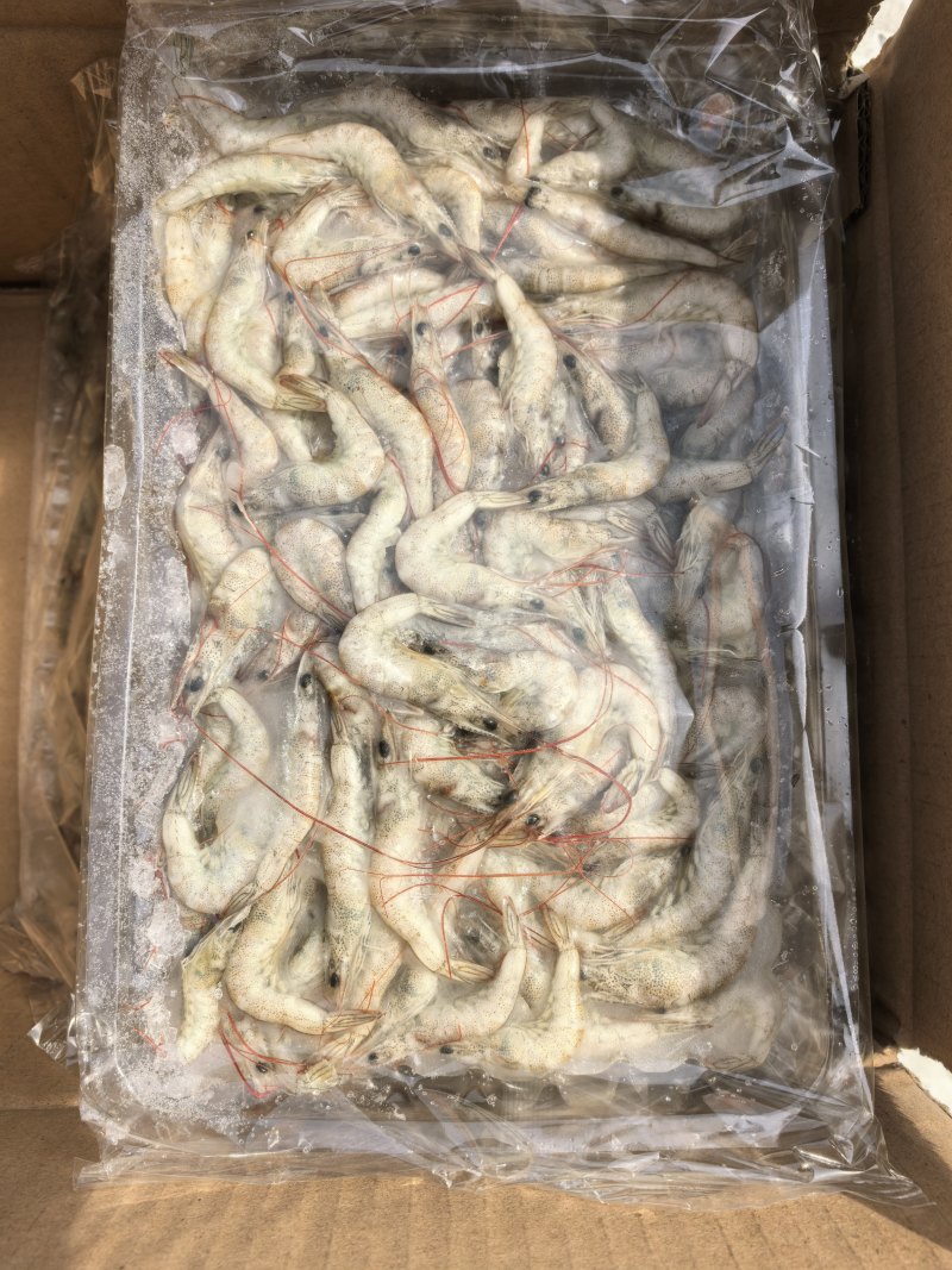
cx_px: 476
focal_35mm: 24
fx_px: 880
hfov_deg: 56.8
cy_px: 635
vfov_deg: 71.6
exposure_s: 1/675
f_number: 4
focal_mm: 6.98
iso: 50
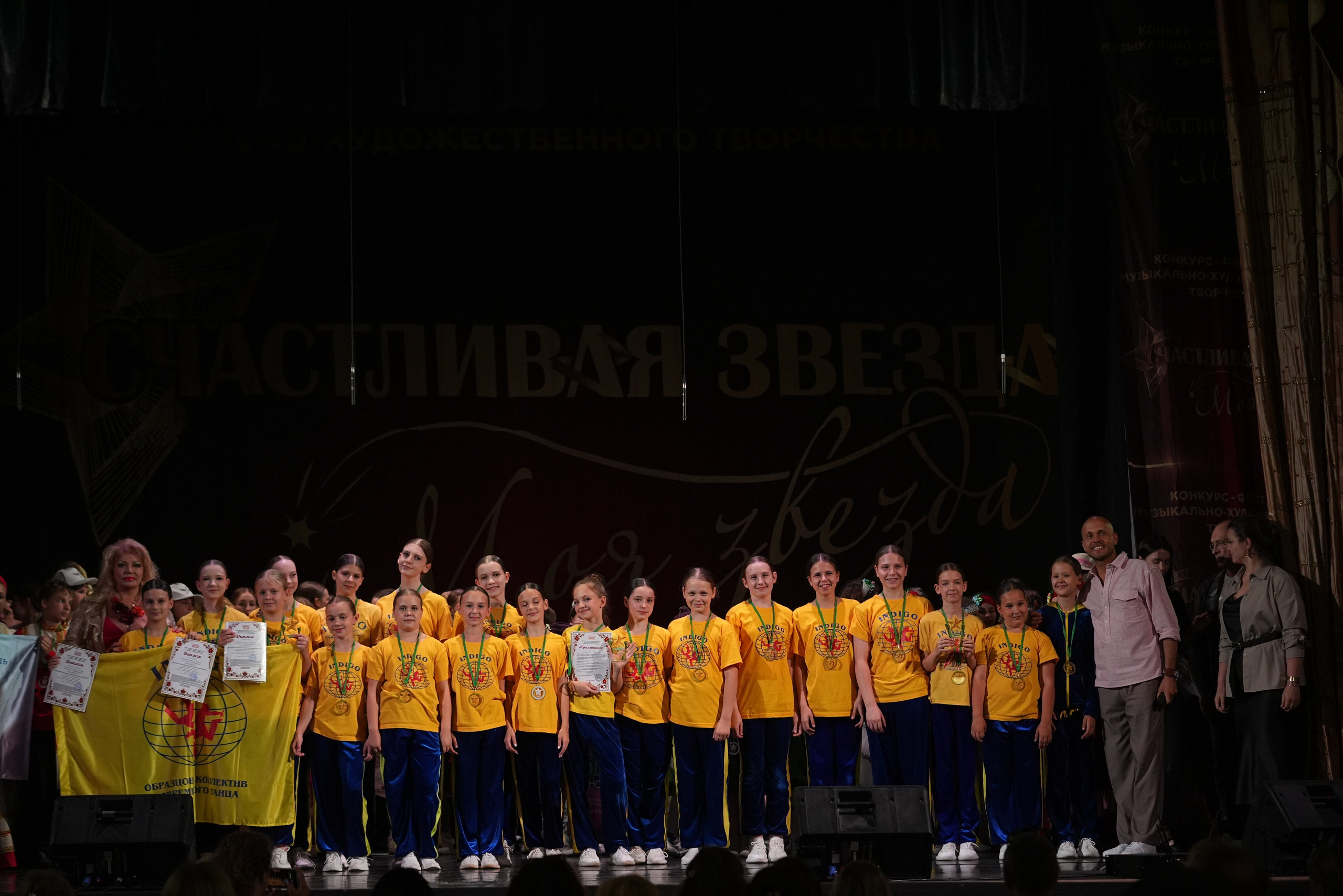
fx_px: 2798
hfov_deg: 27.0
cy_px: 448
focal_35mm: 75
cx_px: 672
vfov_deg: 18.2
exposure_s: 1/250
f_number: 2.8
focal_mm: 75
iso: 1600
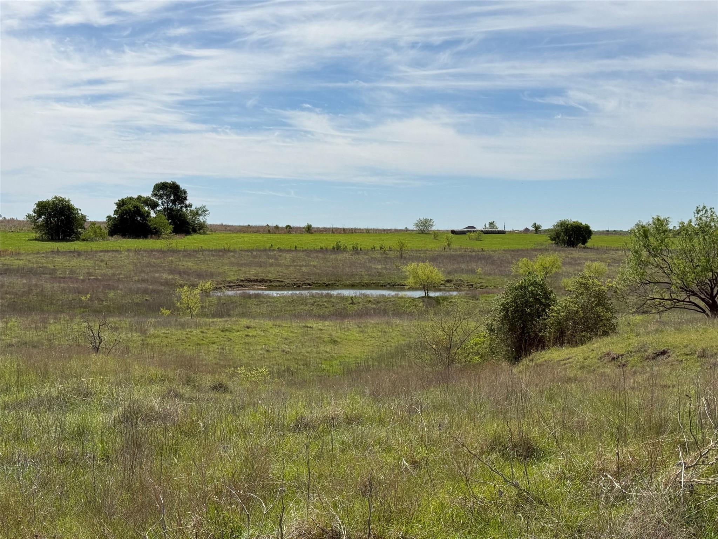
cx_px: 359
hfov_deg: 39.7
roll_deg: -0.4
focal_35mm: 48
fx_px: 996
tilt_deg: -1.9
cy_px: 270
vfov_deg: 30.3
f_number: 1.78
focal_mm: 6.76
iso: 64
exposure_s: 1/11364
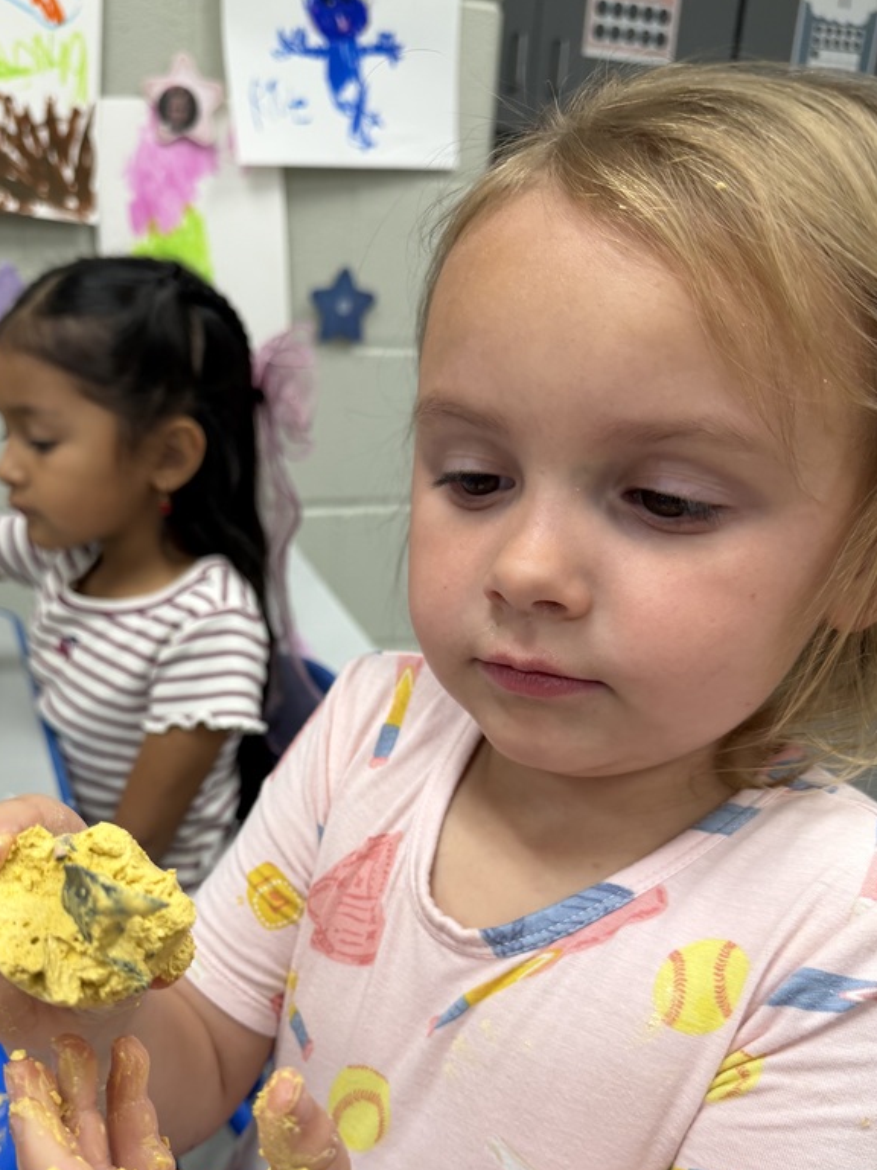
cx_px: 301
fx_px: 1081
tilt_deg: -22.9
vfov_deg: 55.8
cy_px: 769
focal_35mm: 32
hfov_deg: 43.6
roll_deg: -0.1
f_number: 1.78
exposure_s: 1/60
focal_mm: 6.76
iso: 125
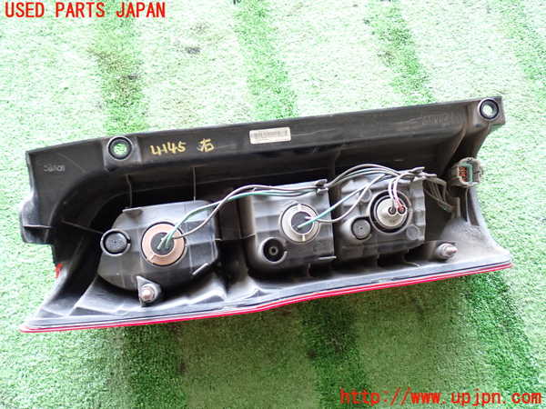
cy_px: 204
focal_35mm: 38
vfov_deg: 37.7
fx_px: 599
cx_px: 273
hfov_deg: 49.0
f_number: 2.7
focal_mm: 6.83
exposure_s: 1/40
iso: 320
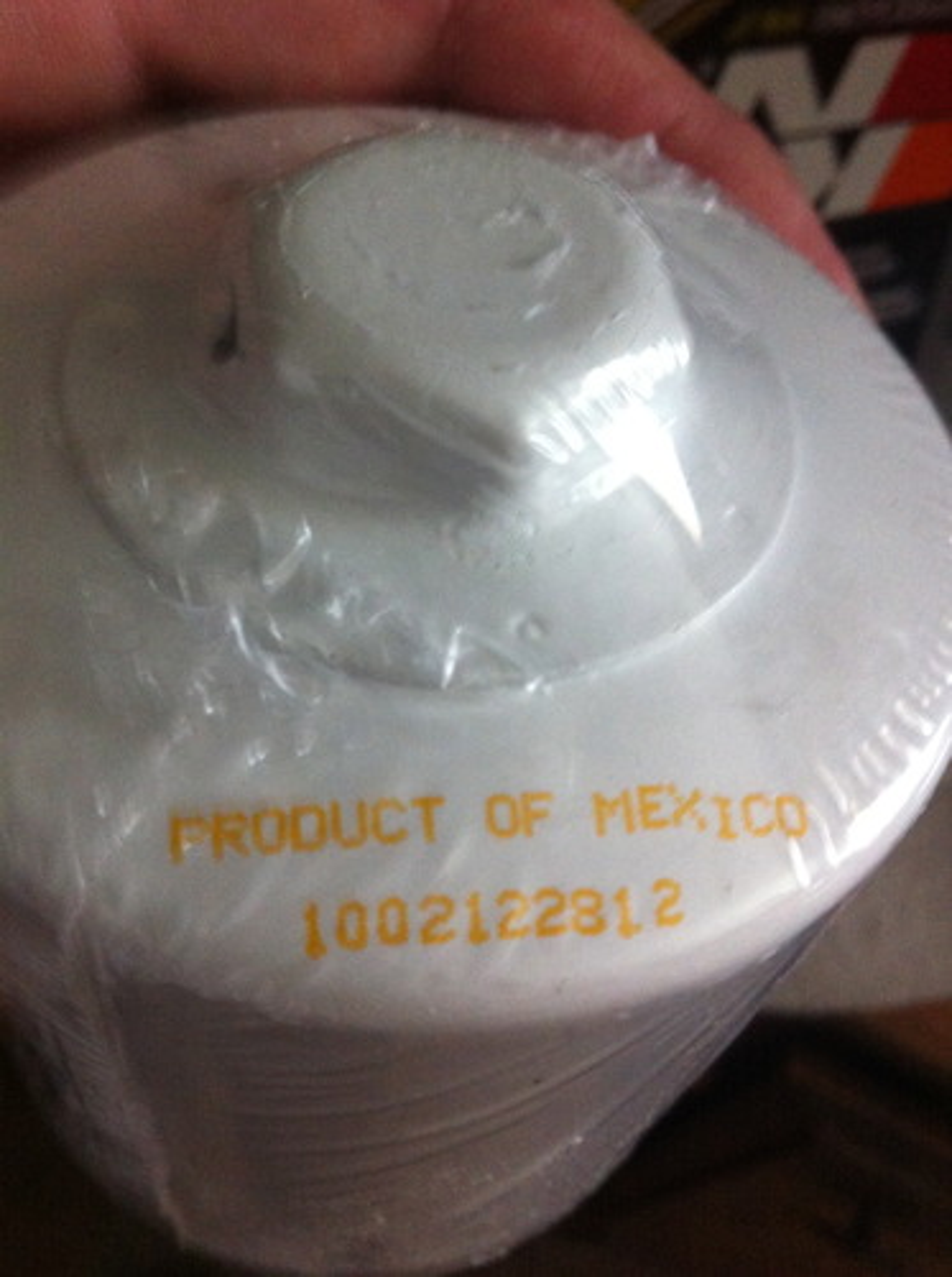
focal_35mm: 35
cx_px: 476
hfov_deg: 40.6
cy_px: 638
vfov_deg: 52.7
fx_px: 1288
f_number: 2.8
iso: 320
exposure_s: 1/15
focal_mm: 3.85
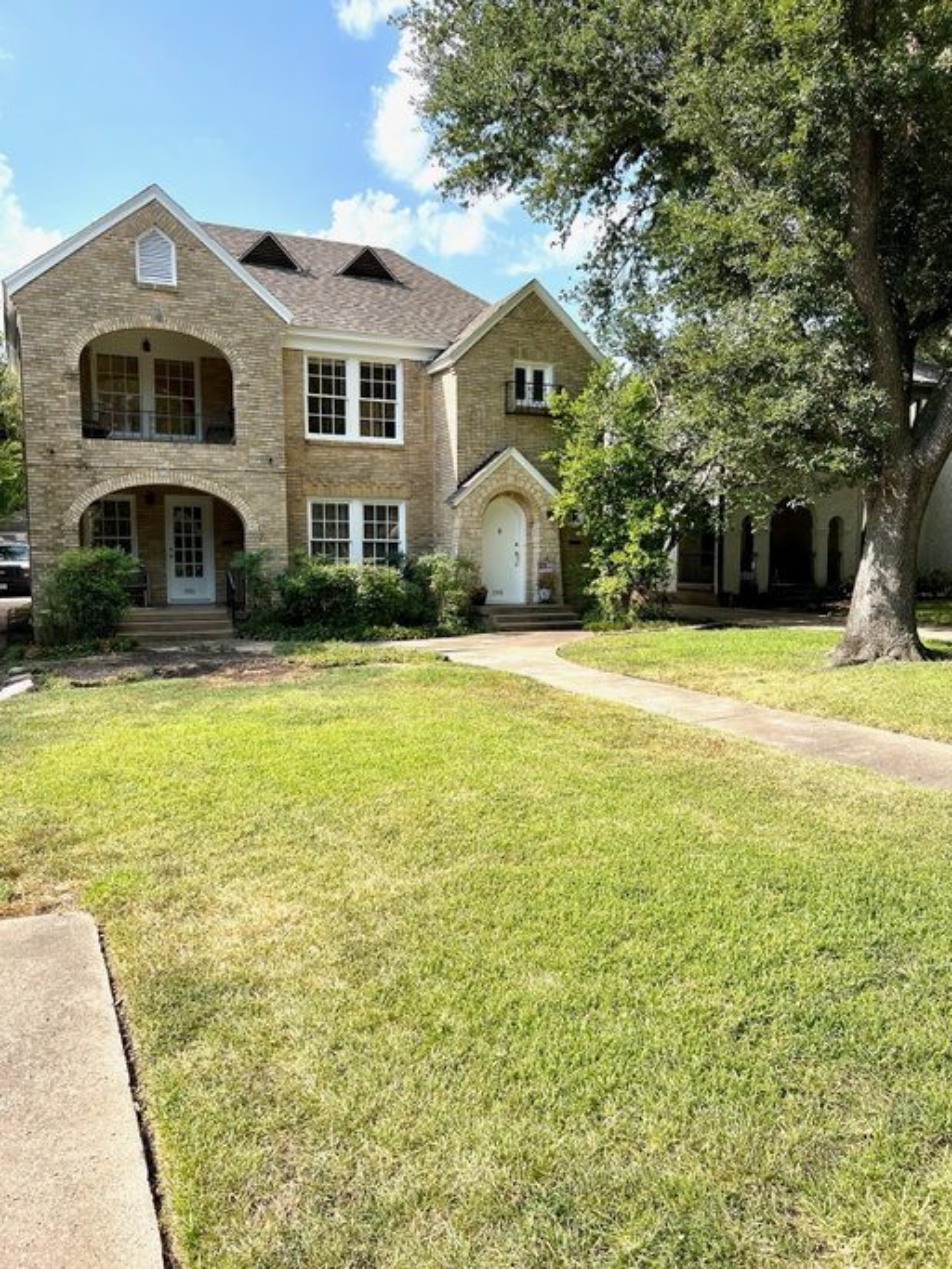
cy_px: 634
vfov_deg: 67.3
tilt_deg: -4.2
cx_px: 476
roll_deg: +0.0
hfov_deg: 53.0
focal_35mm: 26
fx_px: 954
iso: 50
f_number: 1.5
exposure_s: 1/2915
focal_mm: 5.7
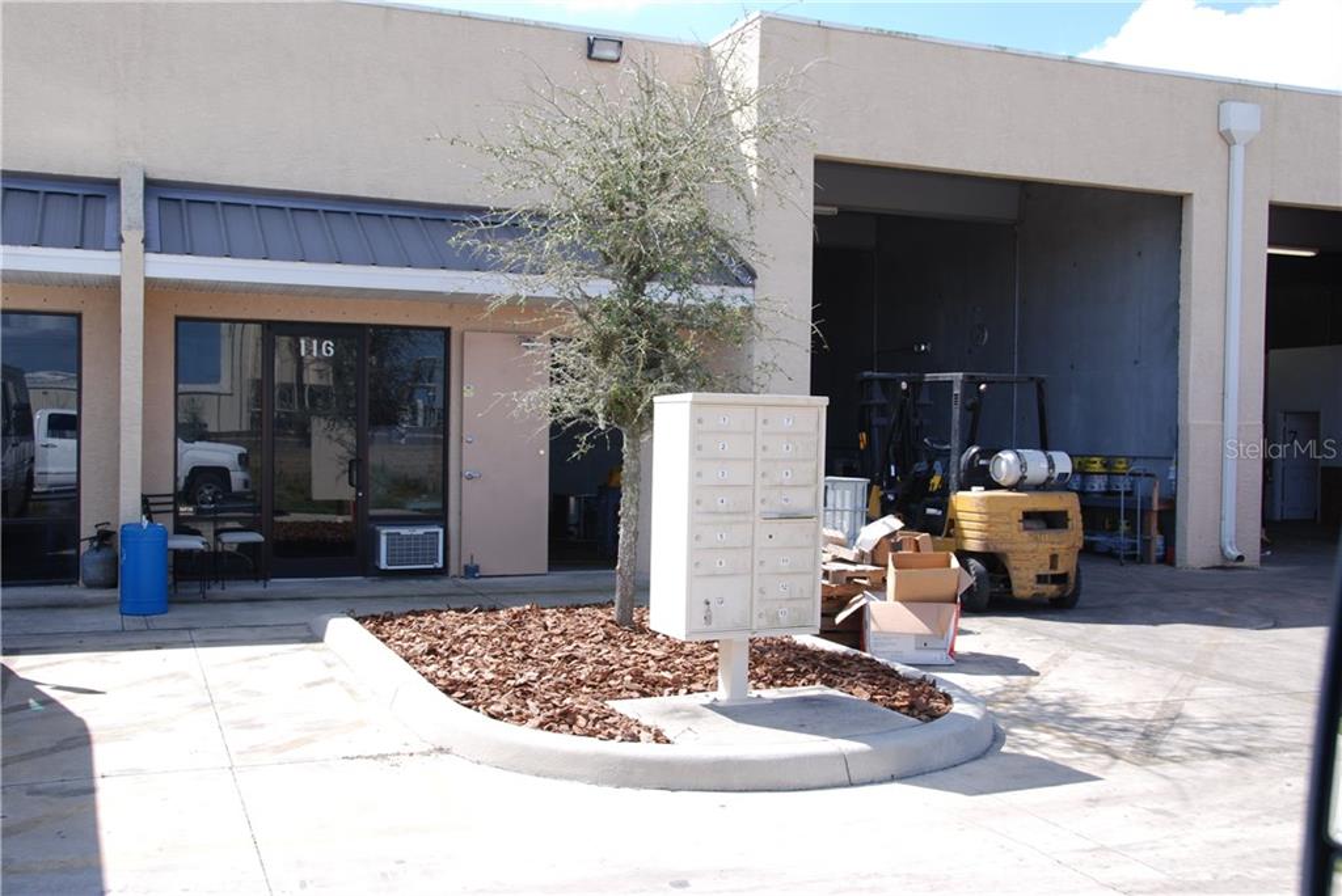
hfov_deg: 53.1
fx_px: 1343
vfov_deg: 36.9
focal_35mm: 36
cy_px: 448
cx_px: 671
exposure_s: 1/160
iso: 100
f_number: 6.3
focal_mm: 24
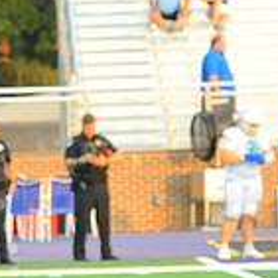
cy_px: 276
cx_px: -168
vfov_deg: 3.5
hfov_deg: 3.4
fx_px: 4607
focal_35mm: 507
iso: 2000
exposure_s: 1/250
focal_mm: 145
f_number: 8
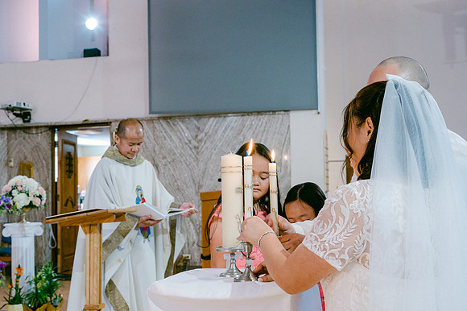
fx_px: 674
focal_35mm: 52
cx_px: 234
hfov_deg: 38.2
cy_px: 156
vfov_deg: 26.0
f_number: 8
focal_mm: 52
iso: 6400
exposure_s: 1/125
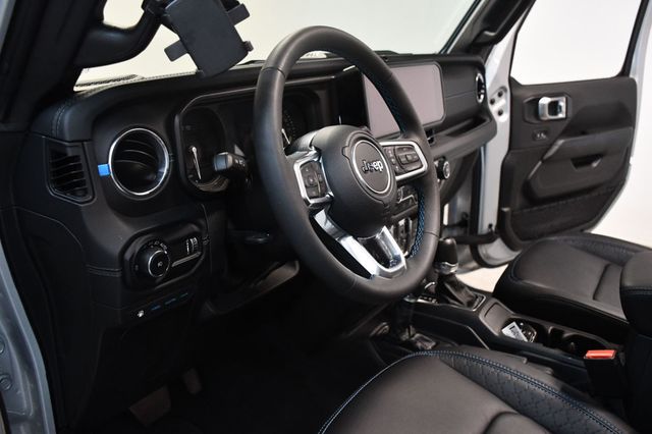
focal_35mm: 33
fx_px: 597
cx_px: 326
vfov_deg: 39.9
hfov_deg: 57.2
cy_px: 217
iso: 3200
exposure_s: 1/100
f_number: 3.5
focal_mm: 22
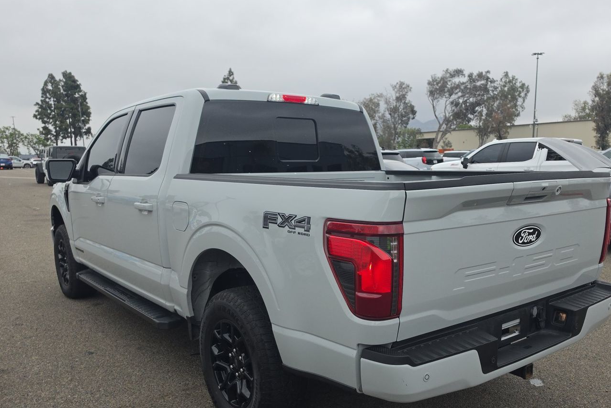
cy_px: 274
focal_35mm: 30
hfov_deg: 61.7
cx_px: 344
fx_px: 509
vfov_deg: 43.0
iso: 63
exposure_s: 1/2759
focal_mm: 6.5
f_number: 1.4
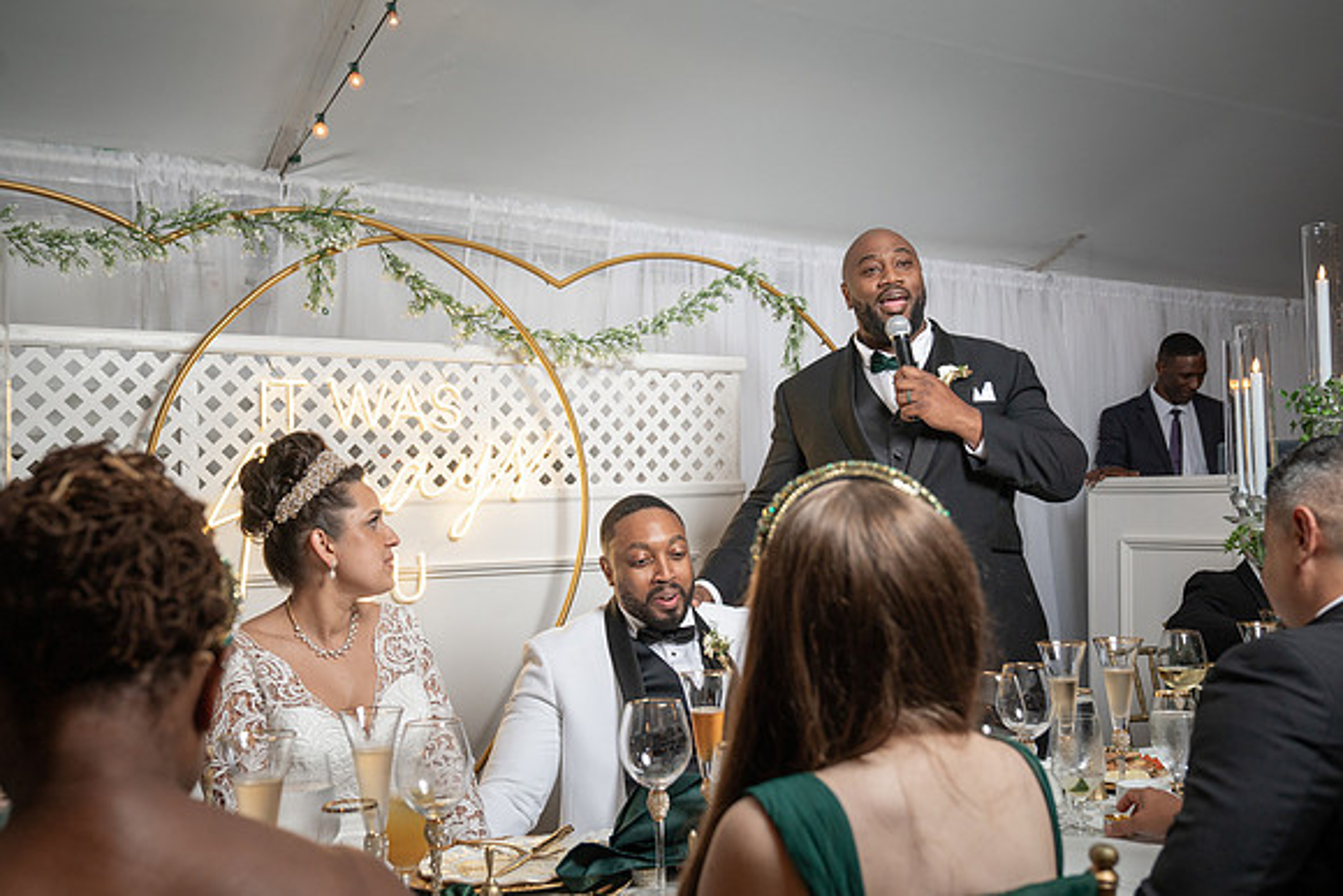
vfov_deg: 33.8
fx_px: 1473
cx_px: 704
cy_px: 432
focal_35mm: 39
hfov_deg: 49.0
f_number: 4
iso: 500
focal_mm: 37
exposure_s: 1/200
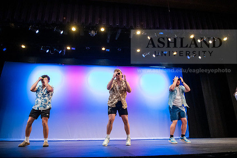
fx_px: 178
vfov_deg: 48.0
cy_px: 79
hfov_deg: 67.4
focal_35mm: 27
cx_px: 118
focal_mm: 27
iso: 4000
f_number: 3.2
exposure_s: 1/320
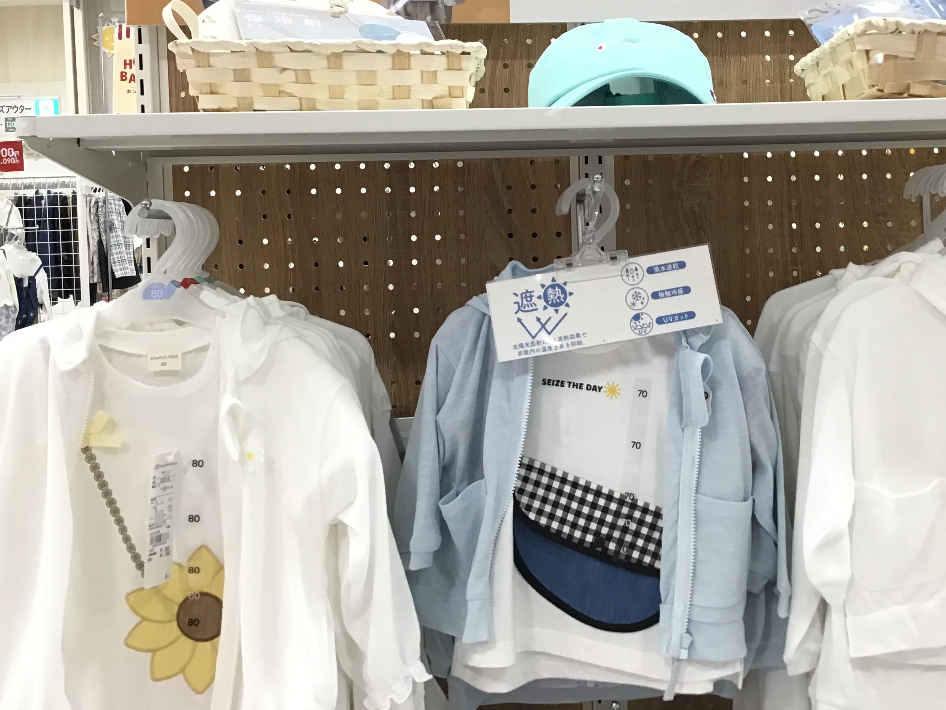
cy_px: 272
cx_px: 586
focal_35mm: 39
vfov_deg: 36.6
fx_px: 1066
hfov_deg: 47.5
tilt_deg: -2.6
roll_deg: +1.8
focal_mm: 3.3
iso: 40
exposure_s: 1/30
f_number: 2.4
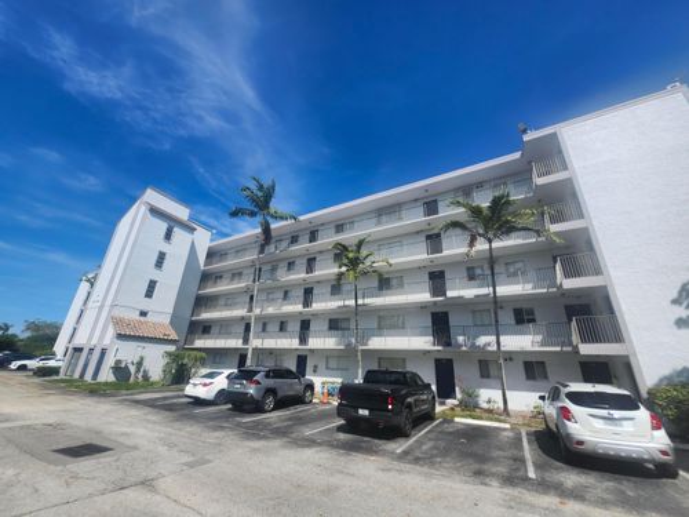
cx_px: 344
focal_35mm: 13
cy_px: 258
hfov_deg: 106.2
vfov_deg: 89.9
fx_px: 259
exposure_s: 1/1794
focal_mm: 1.74
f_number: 2.2
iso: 40
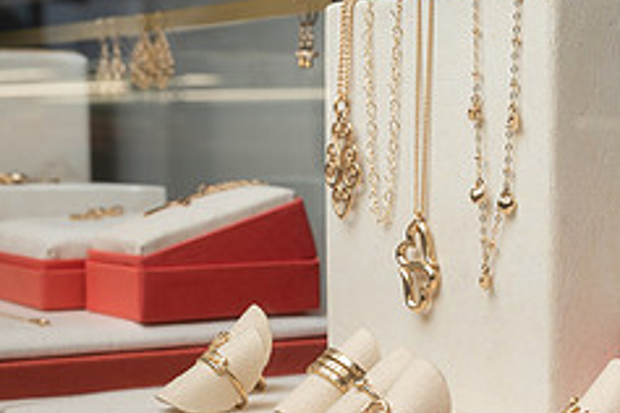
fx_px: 1688
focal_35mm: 98
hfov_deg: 20.7
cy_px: 322
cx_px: 442
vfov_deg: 13.9
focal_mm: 40
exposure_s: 1/200
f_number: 10
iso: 200
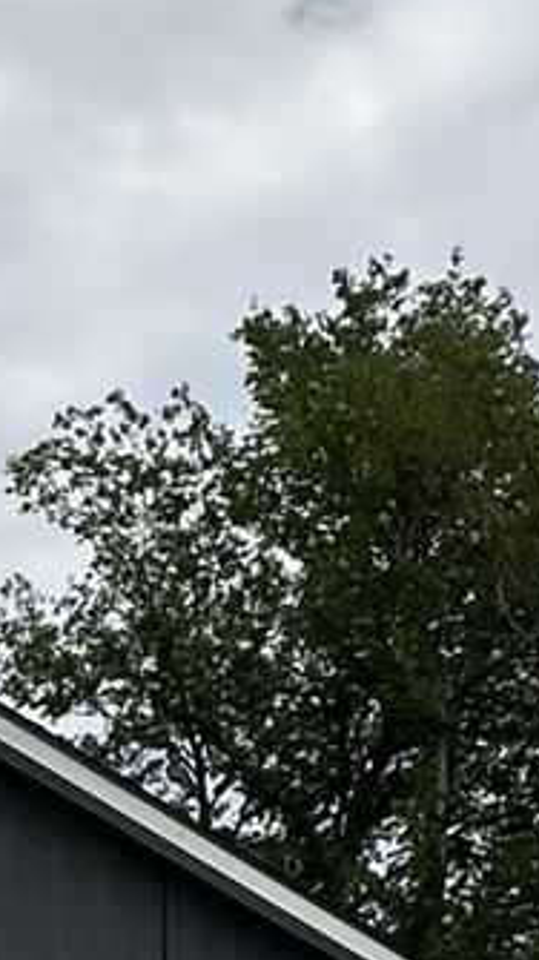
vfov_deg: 18.7
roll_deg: -1.3
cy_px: 1295
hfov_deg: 11.0
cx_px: -338
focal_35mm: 105
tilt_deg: +4.2
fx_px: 2673
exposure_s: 1/4464
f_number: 2.2
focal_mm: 2.22
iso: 50
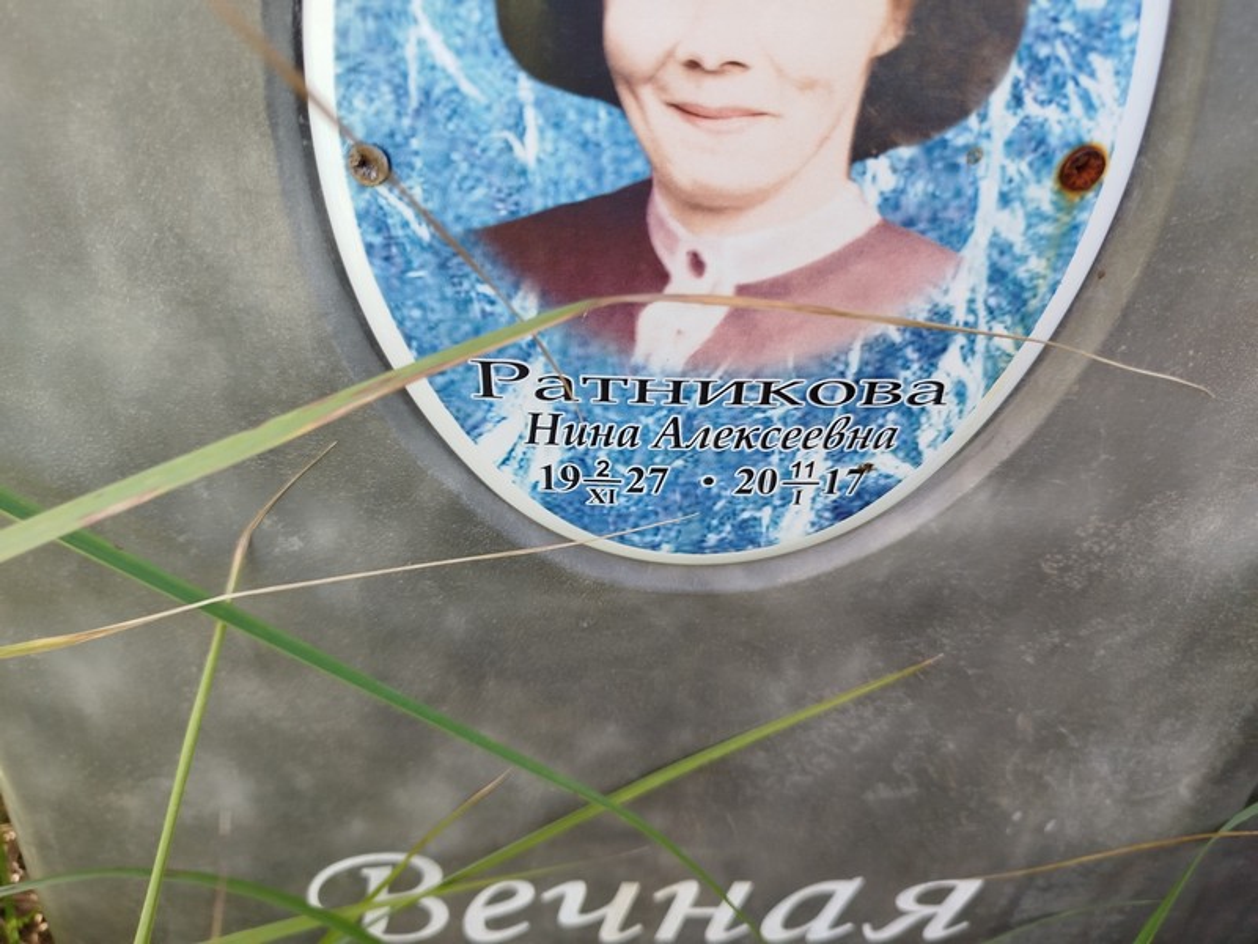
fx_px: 872
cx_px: 629
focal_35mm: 24
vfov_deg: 56.8
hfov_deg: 71.6
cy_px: 472
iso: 64
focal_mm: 5.31
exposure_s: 1/100
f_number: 1.7
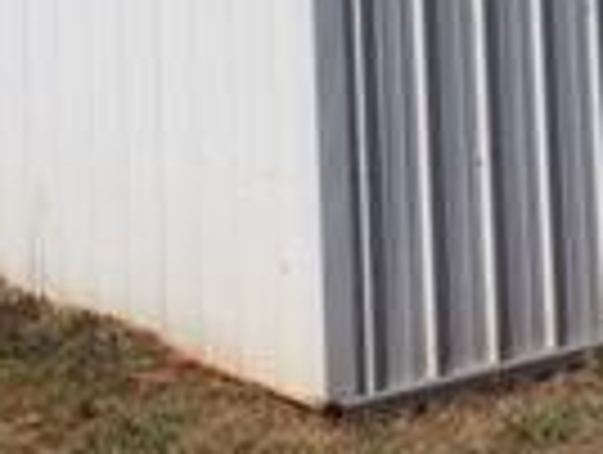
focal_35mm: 138
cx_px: 562
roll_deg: +2.1
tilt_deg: +3.7
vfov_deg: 10.1
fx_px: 2408
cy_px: -409
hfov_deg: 14.1
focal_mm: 4.15
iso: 32
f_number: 2.2
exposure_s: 1/6623
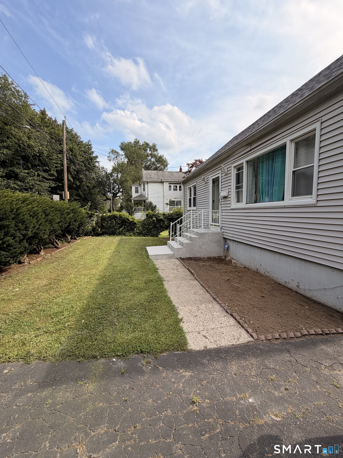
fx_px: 185
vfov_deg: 102.1
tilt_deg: -5.2
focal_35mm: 14
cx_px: 172
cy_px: 229
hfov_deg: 85.7
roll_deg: +0.4
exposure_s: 1/770
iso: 32
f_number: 2.2
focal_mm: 2.22
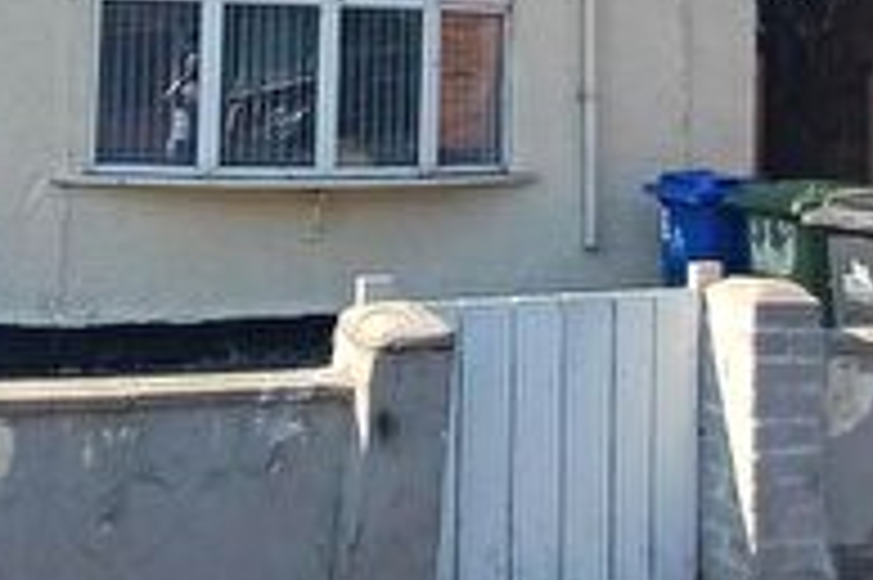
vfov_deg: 21.8
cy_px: -2
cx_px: 216
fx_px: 1454
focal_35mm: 60
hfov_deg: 32.8
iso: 40
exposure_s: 1/566
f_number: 2.2
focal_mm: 1.64
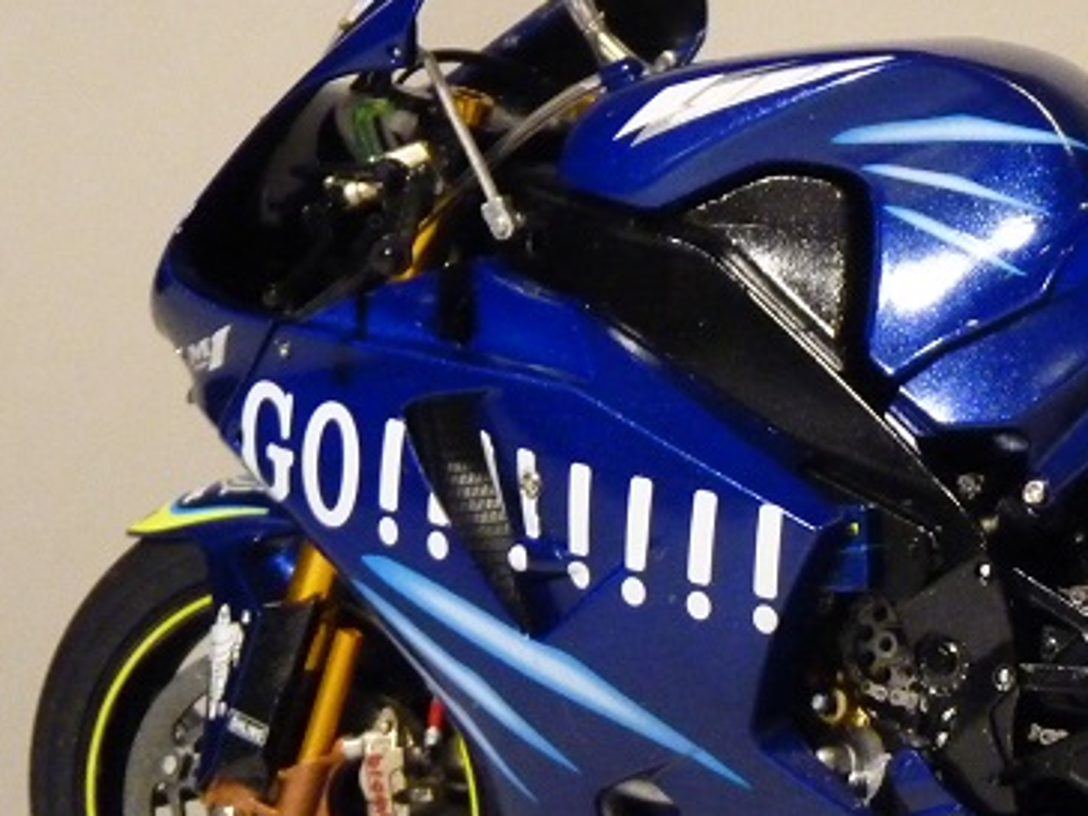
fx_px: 5595
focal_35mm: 178
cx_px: 1007
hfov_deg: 11.0
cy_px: 311
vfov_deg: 8.3
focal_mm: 14.4
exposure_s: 1/13
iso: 800
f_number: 3.4
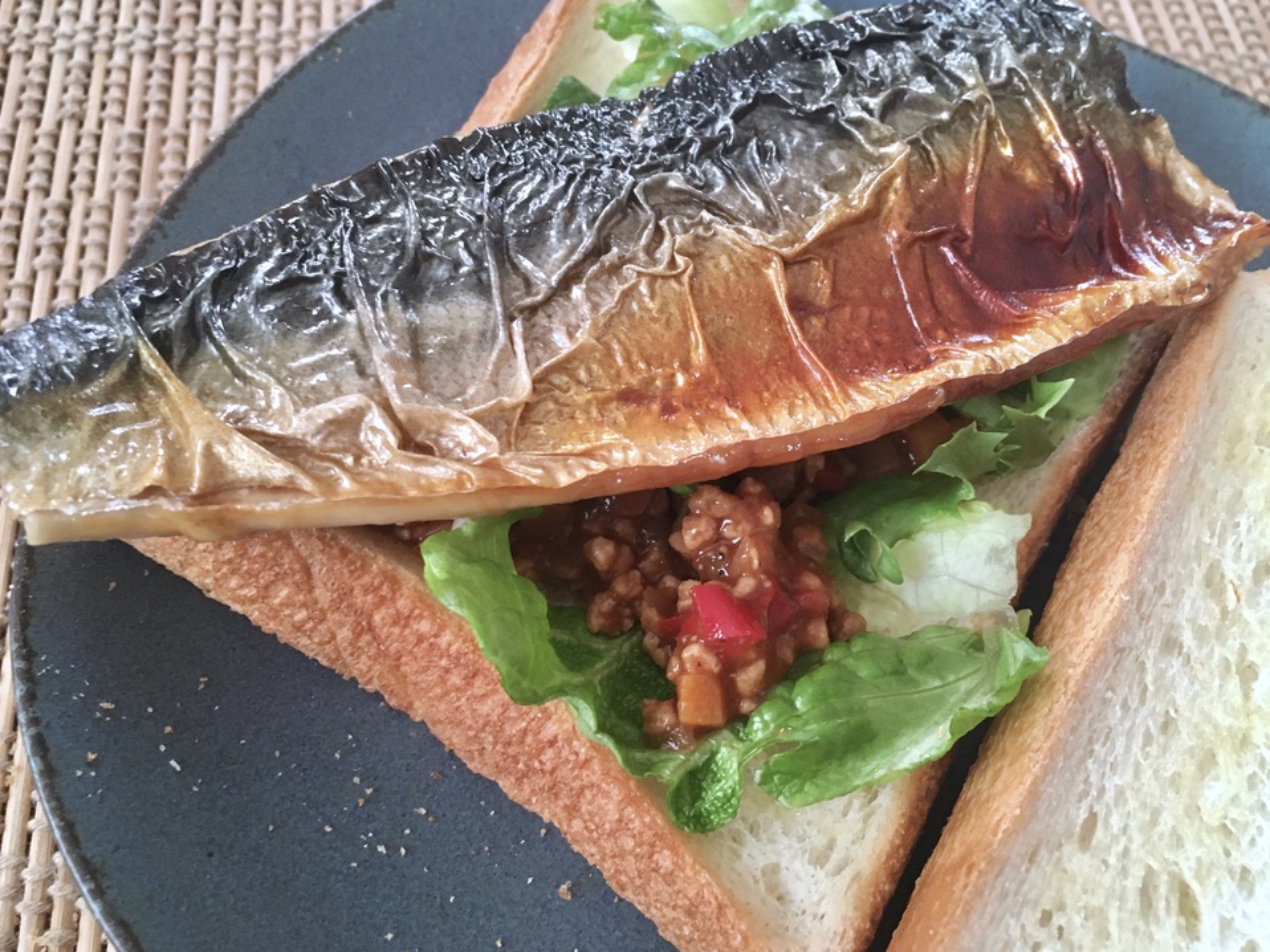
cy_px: 460
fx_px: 1137
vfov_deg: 45.4
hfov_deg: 58.3
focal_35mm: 31
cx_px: 668
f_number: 2.2
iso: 200
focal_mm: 4.15
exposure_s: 1/24
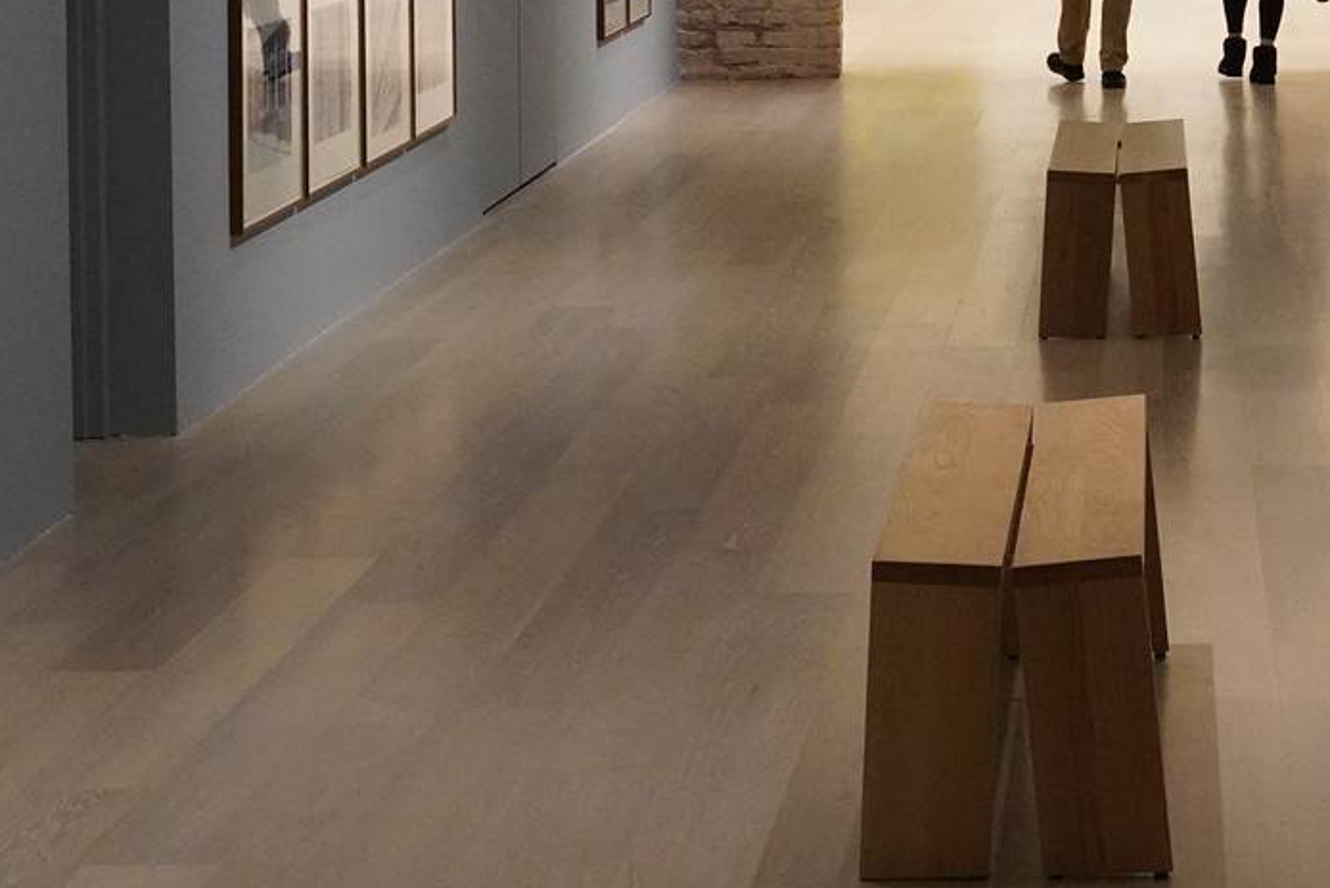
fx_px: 4471
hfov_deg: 16.7
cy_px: -69
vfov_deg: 11.2
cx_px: 1173
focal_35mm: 121
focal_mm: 42
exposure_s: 1/80
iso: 8000
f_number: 11
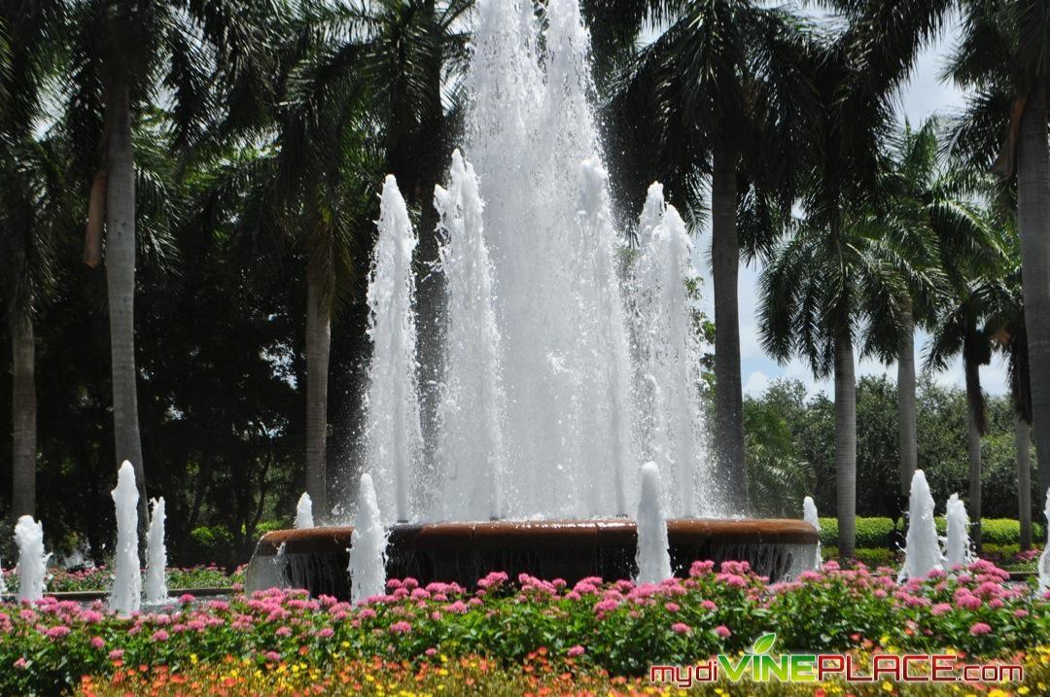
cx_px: 525
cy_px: 348
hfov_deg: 29.3
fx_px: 2010
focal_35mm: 69
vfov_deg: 19.7
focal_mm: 46
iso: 200
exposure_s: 1/400
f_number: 10
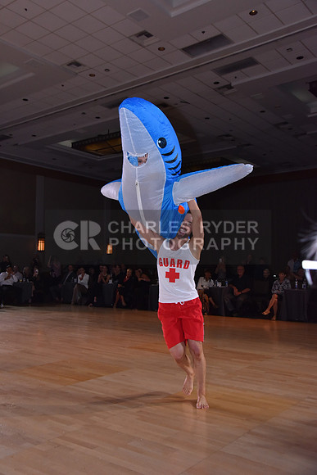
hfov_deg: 35.1
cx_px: 158
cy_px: 238
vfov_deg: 50.7
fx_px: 502
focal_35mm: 38
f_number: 5.6
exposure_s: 1/250
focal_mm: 38
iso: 2000
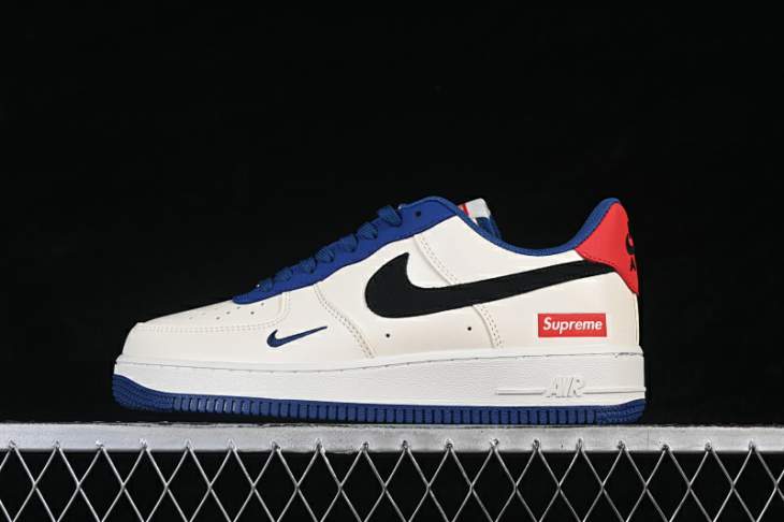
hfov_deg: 27.0
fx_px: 1633
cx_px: 392
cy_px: 261
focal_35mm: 75
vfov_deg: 18.2
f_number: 8
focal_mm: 50
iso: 160
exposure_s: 1/80
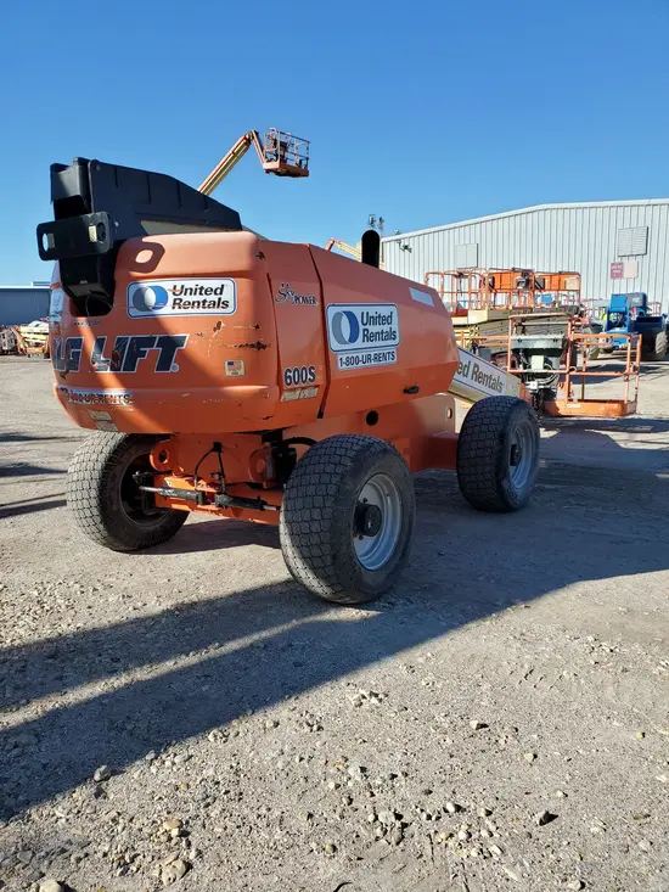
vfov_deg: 67.3
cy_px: 446
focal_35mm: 26
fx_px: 670
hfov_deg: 53.1
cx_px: 334
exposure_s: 1/1007
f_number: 2.4
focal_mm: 4.3
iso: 50
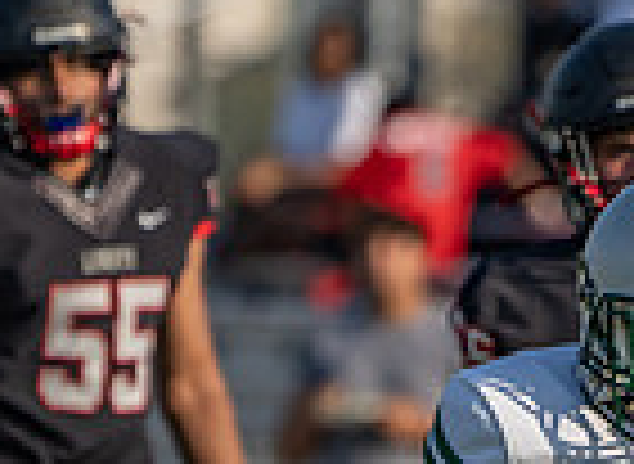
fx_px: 27889
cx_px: 668
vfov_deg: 1.0
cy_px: 561
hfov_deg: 1.3
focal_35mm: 1537
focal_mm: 330
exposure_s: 1/1250
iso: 125
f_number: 5.6
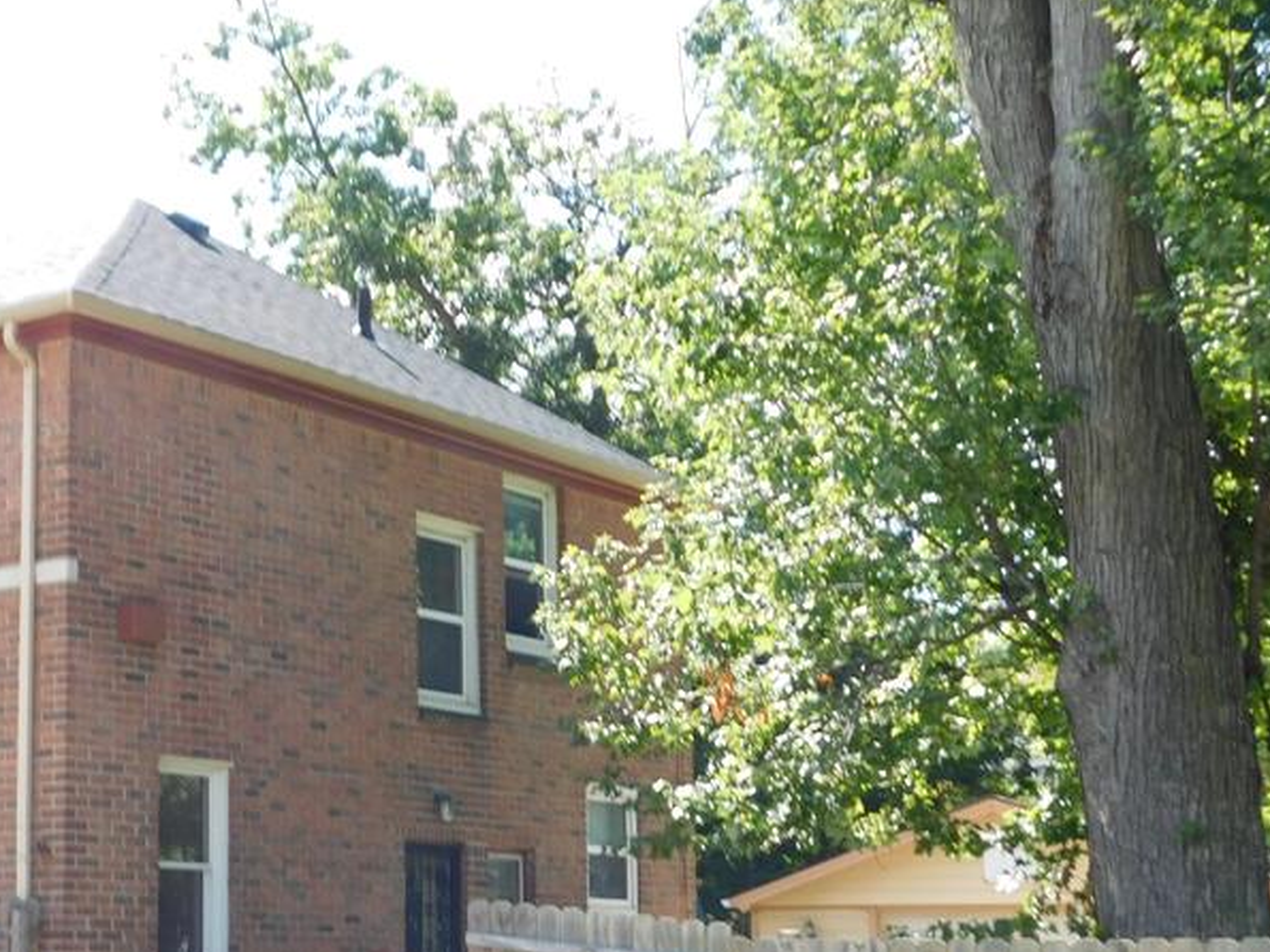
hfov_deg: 30.2
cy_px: 675
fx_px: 2274
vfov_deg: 23.5
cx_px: 194
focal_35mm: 62
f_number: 3.5
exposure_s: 1/250
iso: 125
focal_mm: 6.3
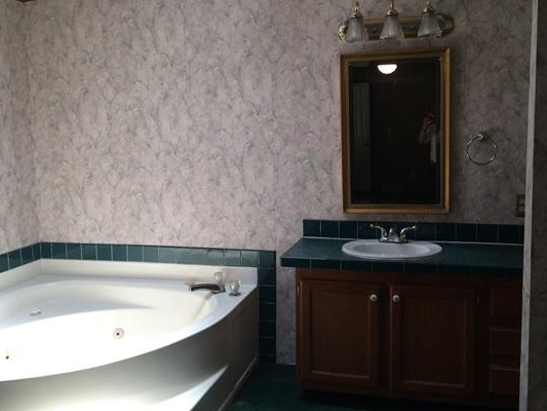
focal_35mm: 36
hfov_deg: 51.3
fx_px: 569
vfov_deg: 39.6
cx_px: 301
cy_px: 183
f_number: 2.2
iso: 40
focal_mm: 4.12
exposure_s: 1/60
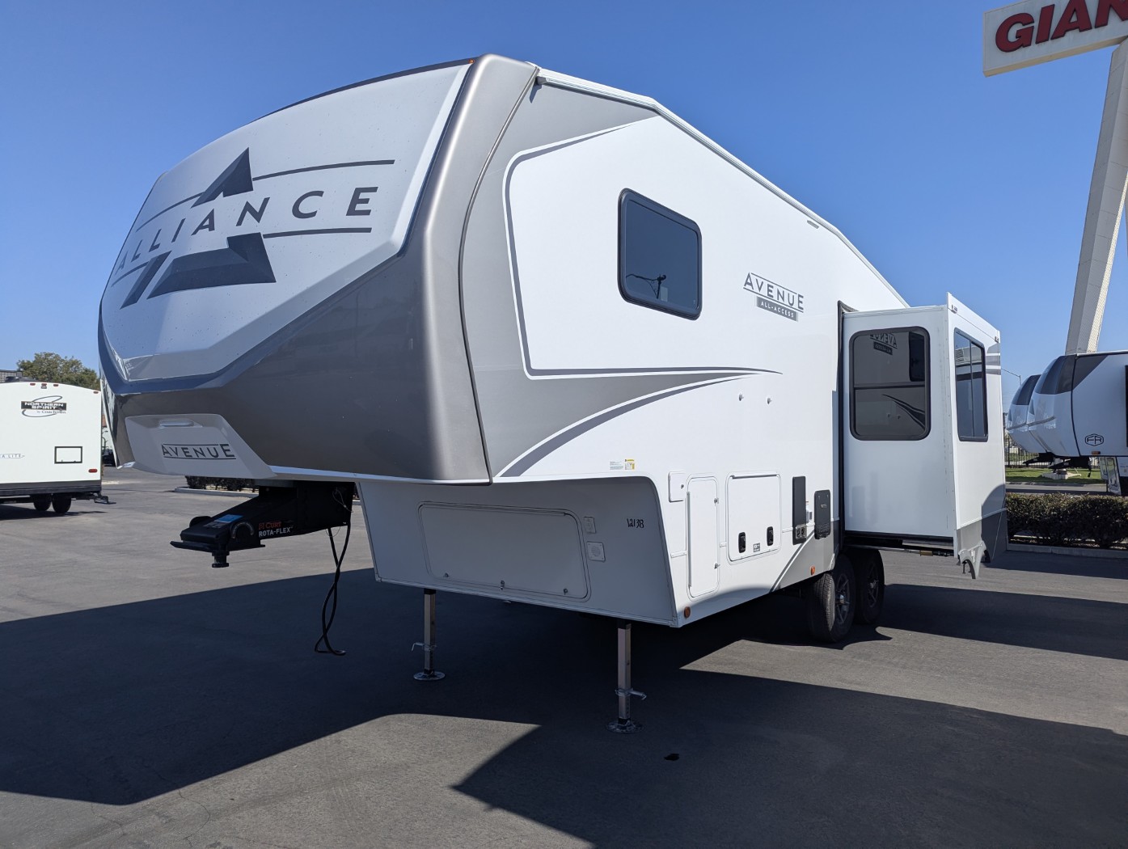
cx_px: 564
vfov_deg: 56.9
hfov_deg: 71.5
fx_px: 783
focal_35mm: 24
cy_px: 424
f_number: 1.85
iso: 49
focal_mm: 6.81
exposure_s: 1/3534
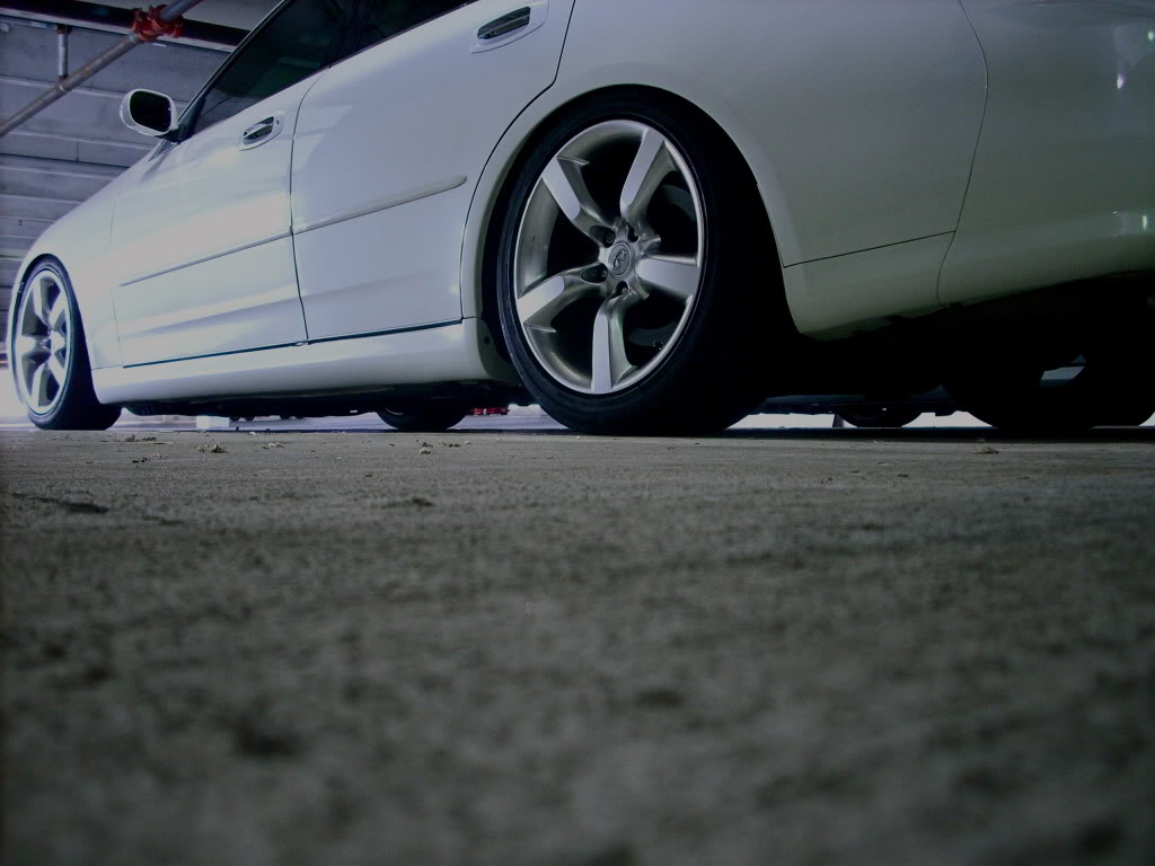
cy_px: 433
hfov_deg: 50.1
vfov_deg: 38.7
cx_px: 578
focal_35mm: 37
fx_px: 1235
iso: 200
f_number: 2.8
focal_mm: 6.2
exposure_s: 1/5.4
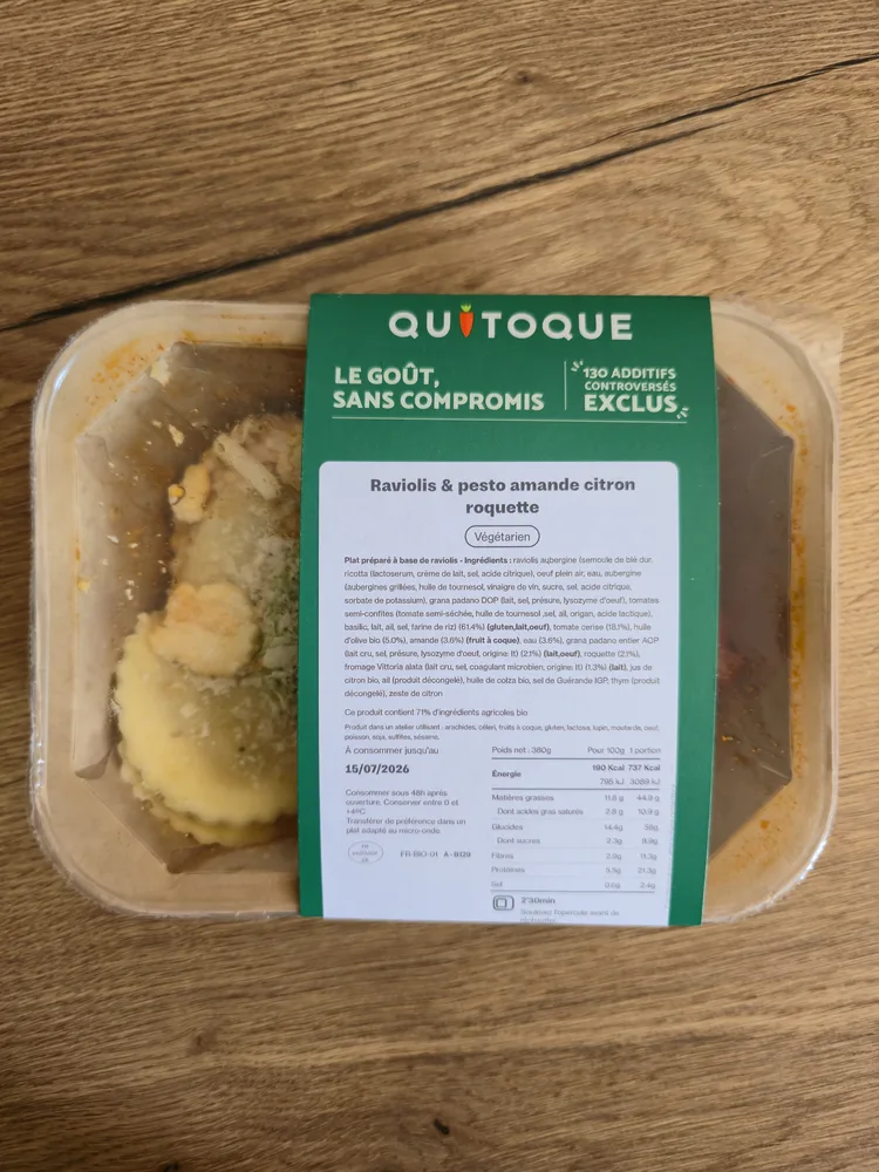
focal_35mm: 23
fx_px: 779
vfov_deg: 73.9
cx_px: 440
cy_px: 586
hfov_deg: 58.9
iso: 80
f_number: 1.7
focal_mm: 6.3
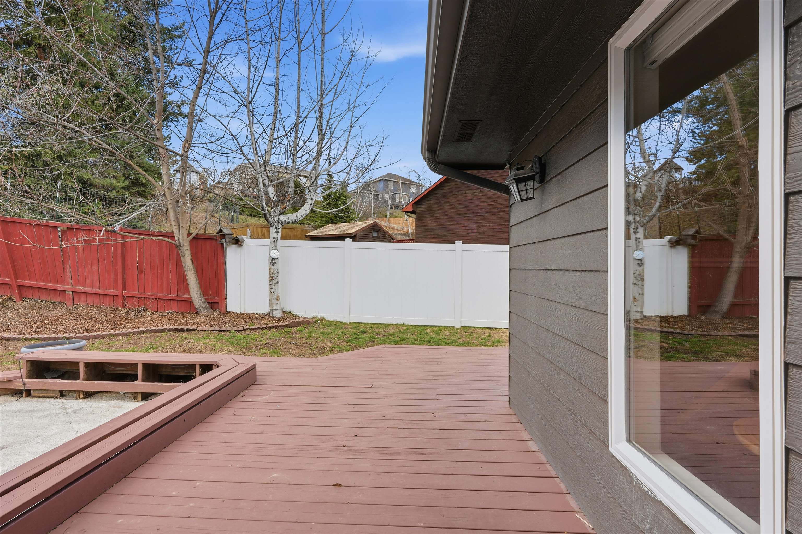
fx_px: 356
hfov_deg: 96.7
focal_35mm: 16
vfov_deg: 73.7
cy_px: 267
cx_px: 401
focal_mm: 16
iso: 100
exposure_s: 1/640
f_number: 8
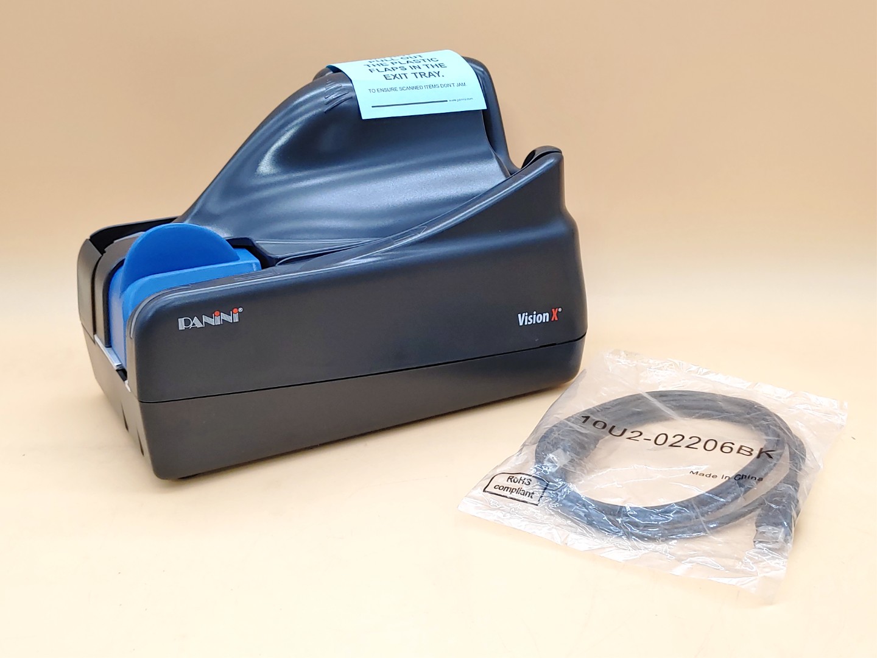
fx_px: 1039
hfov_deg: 45.8
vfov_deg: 35.1
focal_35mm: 41
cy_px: 329
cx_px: 438
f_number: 1.8
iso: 50
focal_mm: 4.36
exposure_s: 1/120
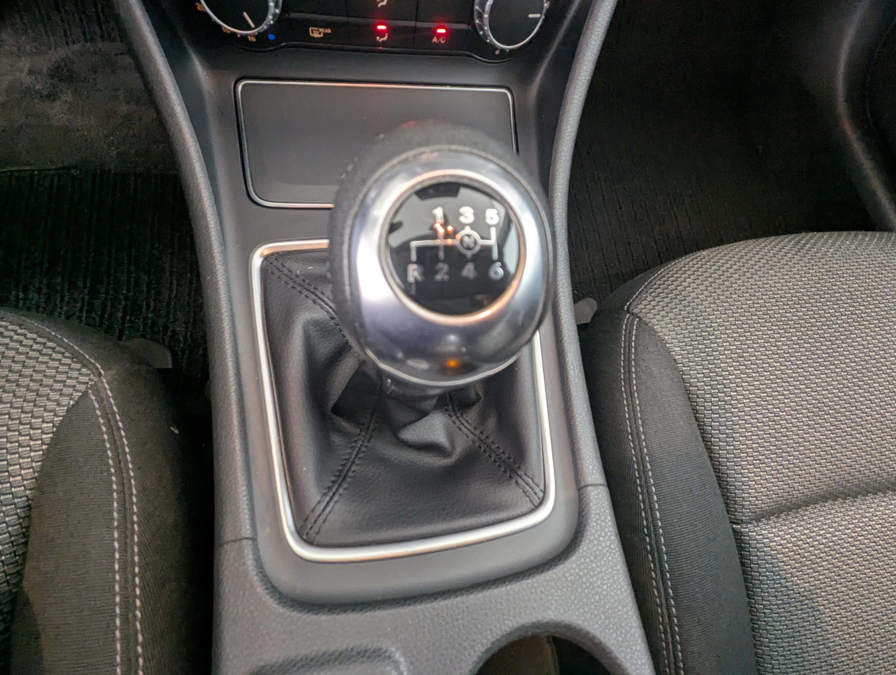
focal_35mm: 16
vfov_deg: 78.2
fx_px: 415
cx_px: 448
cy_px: 338
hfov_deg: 94.4
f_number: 2.2
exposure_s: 1/28.6
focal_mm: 2.35
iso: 145
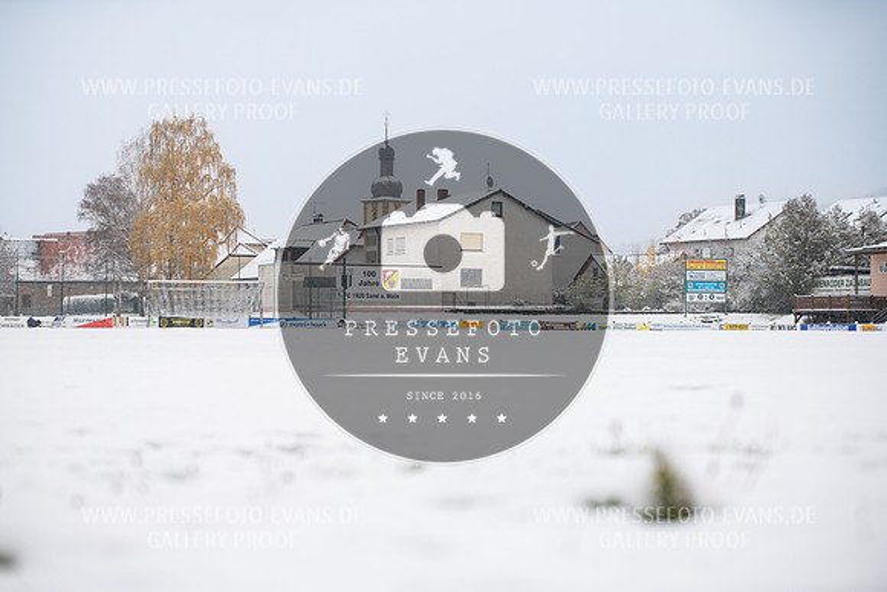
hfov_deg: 27.6
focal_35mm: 73
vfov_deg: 18.6
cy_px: 296
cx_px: 432
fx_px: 1804
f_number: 4
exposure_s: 1/500
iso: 160
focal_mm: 70
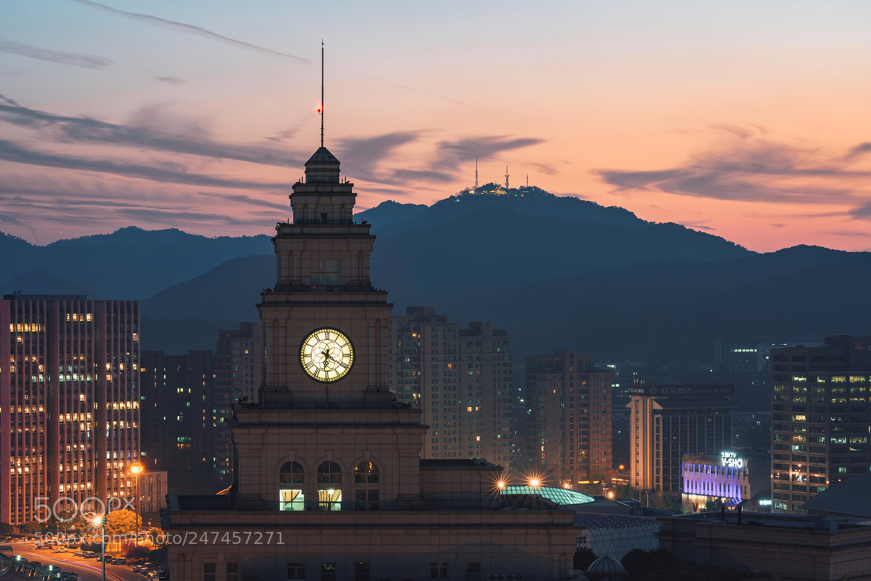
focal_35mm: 100
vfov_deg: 13.7
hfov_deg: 20.4
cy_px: 290
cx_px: 436
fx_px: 2419
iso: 100
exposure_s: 13
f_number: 20
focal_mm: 100
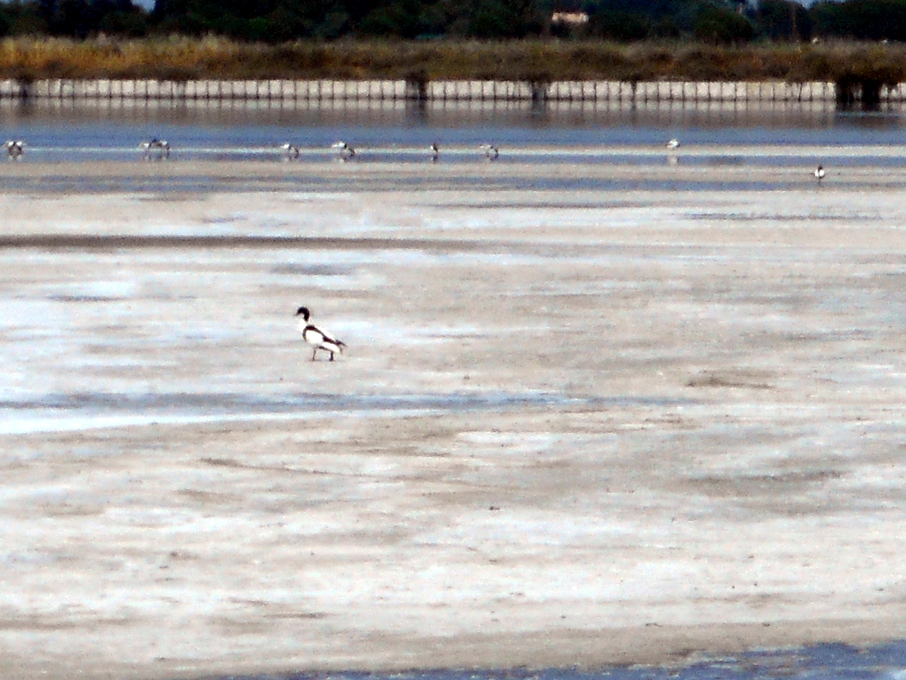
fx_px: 8690
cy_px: 864
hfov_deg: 6.0
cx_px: 848
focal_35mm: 332
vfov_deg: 4.5
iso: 80
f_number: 5.6
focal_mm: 15.9
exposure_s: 1/1000
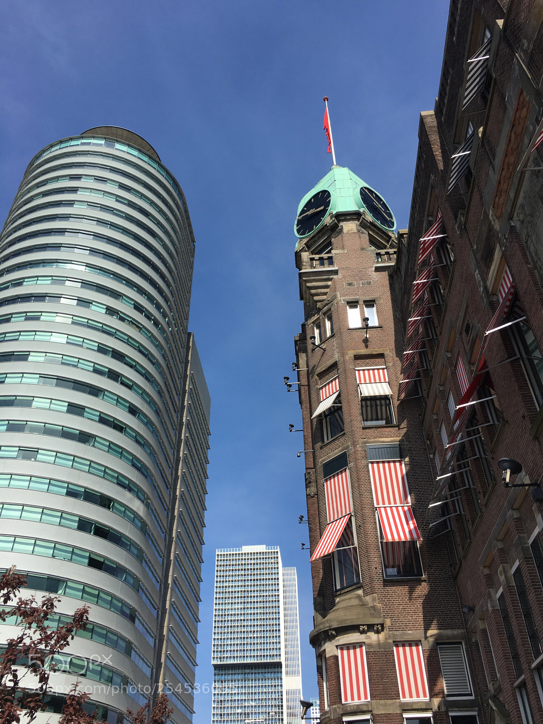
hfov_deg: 48.2
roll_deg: +1.2
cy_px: 362
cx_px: 272
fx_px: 607
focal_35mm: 29
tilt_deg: +39.4
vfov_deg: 61.7
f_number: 2.2
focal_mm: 4.15
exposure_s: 1/1603
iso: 25
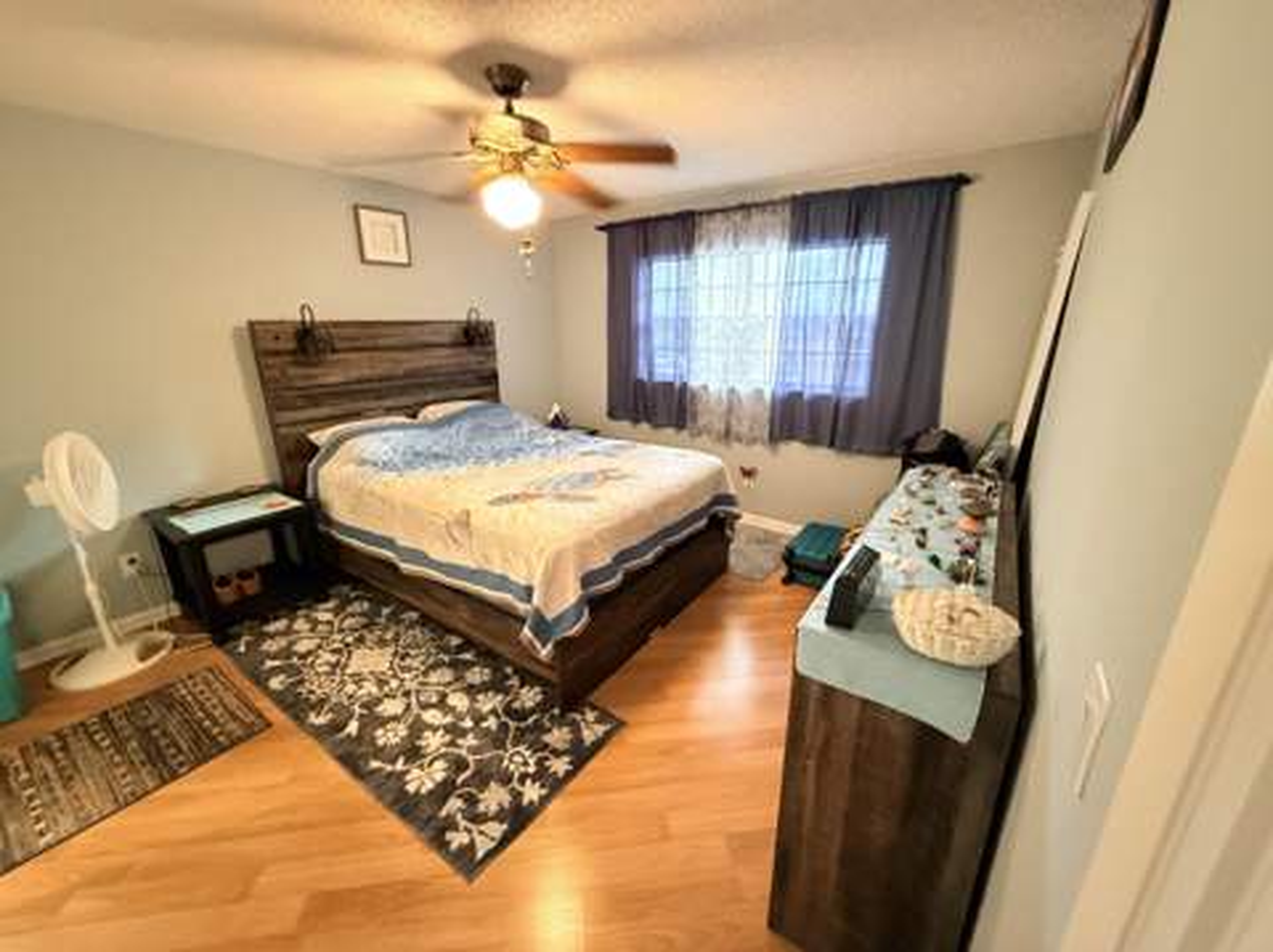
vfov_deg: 85.6
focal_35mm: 14
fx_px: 514
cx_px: 636
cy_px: 476
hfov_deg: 102.1
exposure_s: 1/40
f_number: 2.2
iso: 800
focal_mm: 2.22
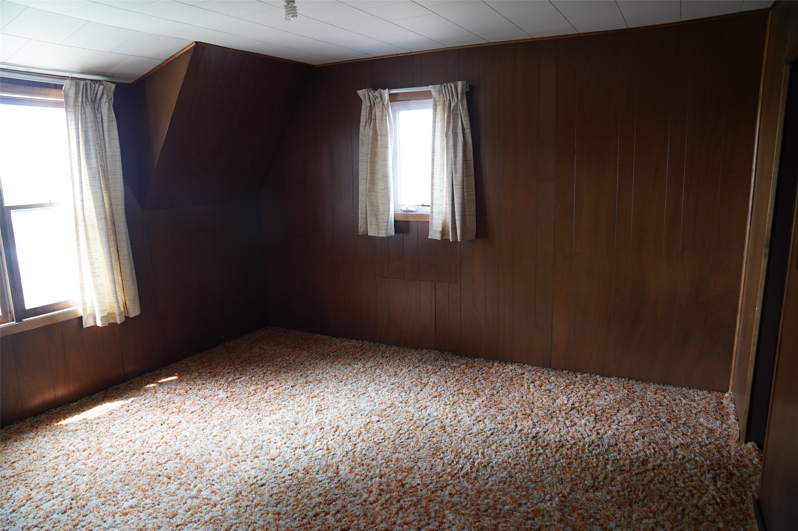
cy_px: 266
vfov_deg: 53.0
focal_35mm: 24
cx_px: 399
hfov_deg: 73.8
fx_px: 532
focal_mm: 24
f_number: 2.8
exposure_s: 1/160
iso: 2000
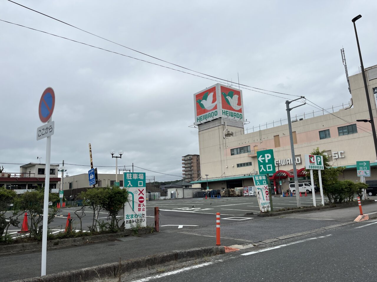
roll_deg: +3.3
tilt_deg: +10.2
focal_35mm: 26
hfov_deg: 67.3
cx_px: 188
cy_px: 141
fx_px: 283
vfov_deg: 53.1
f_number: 1.6
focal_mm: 5.1
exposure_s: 1/3215
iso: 50
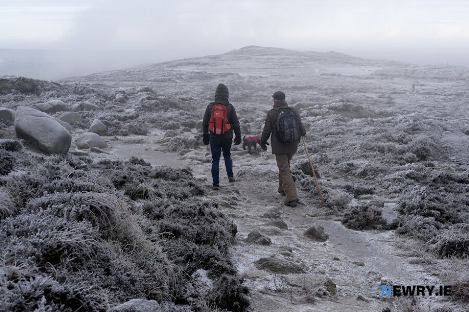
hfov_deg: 37.5
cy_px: 156
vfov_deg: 25.5
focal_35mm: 53
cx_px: 234
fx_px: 690
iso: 400
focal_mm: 35
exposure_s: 1/300
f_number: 5.6
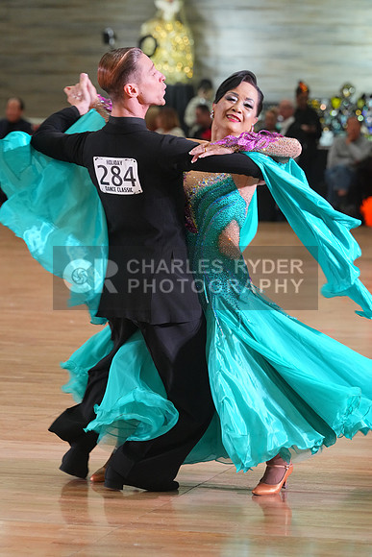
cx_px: 186
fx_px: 3020
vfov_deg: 10.5
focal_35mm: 195
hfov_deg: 7.0
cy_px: 278
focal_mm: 195
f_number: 6.3
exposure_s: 1/200
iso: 3200
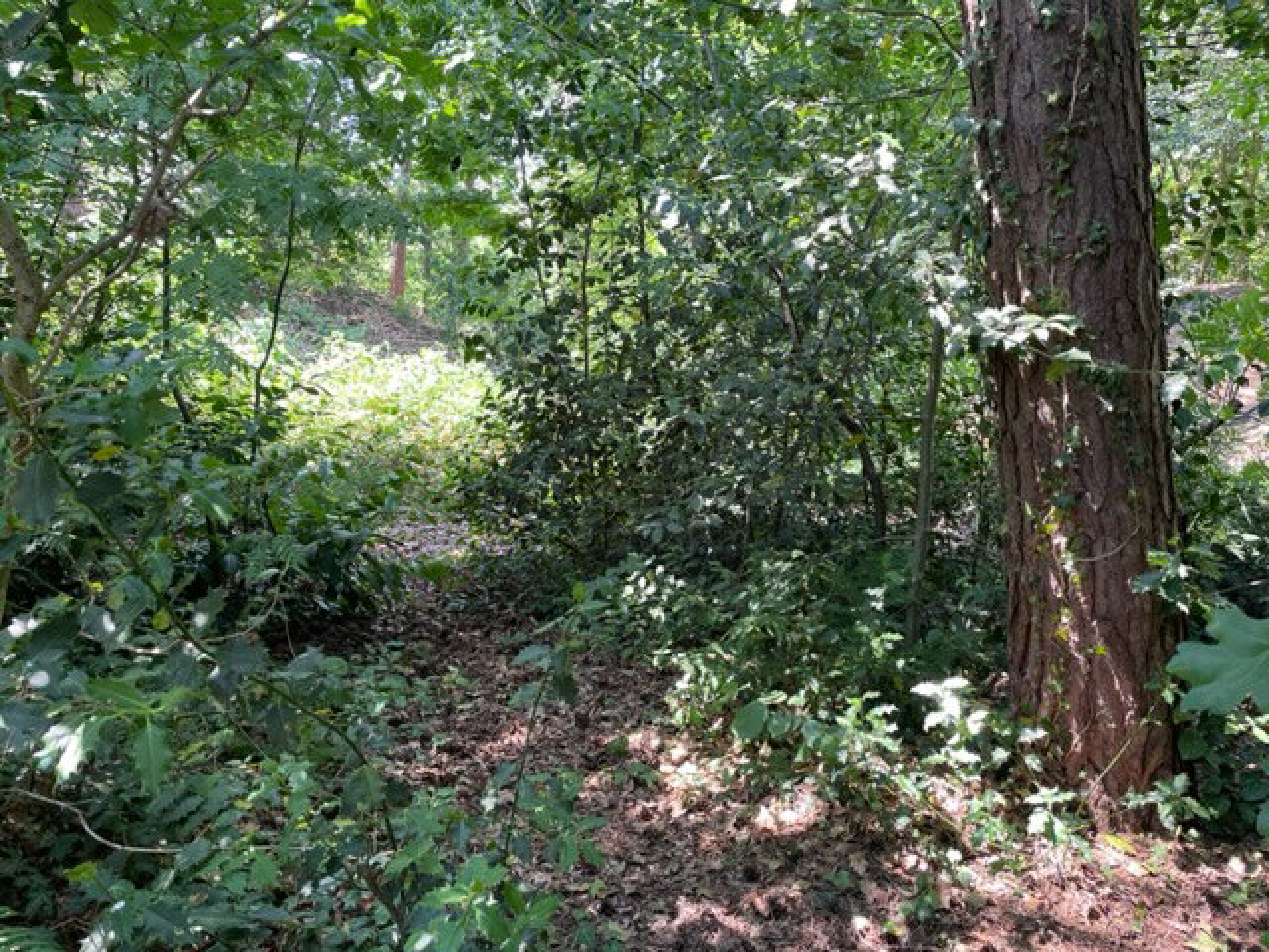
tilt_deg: -8.9
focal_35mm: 26
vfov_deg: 53.1
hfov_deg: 67.3
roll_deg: -3.1
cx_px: 634
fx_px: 953
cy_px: 476
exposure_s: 1/121
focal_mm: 4.2
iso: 100
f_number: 1.6
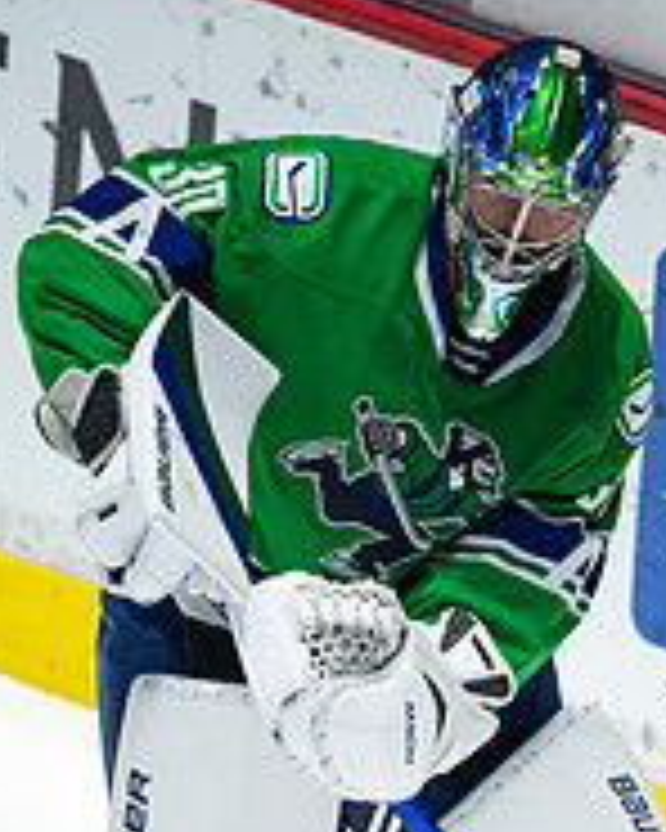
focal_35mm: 1366
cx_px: 504
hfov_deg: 1.1
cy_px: 967
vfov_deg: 1.4
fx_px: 33657
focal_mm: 600
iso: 2000
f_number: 4
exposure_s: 1/1000
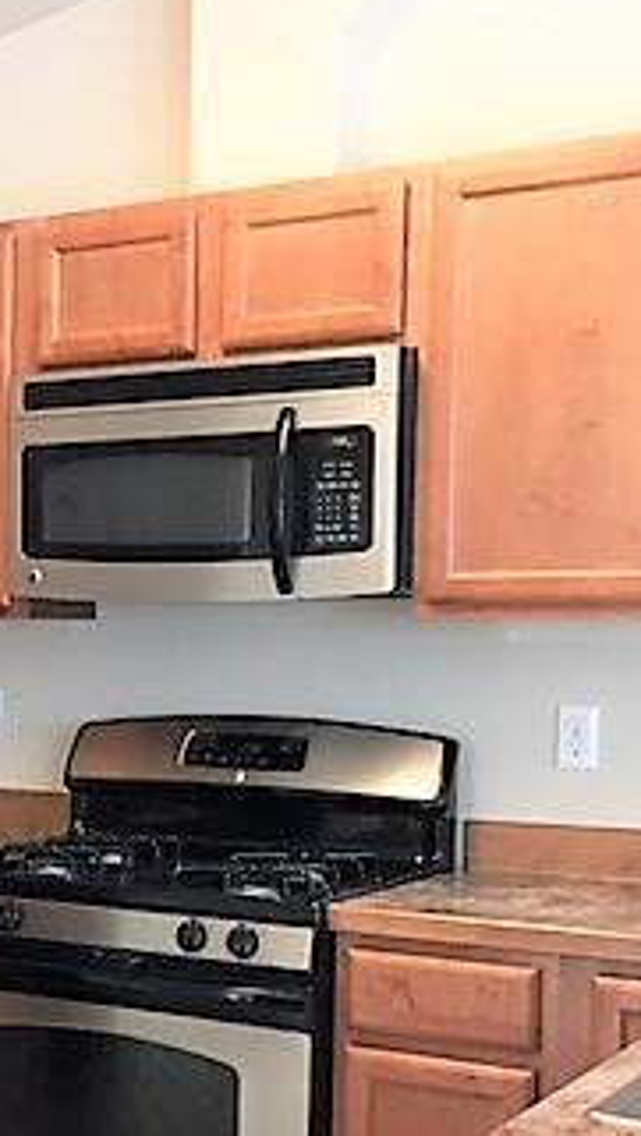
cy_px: 743
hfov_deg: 18.2
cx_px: -120
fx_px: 1900
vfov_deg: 33.1
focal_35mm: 63
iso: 100
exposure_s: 1/30
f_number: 2.2
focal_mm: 4.15
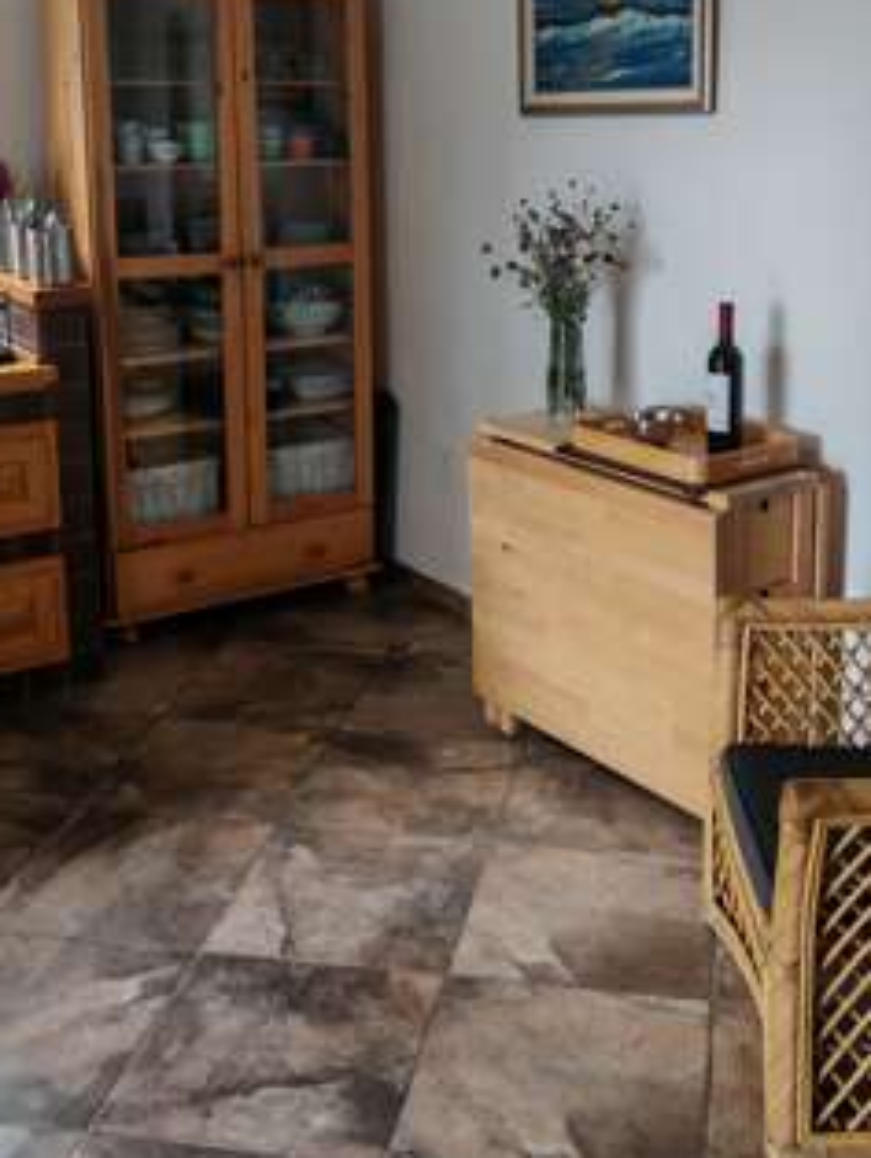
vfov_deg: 41.9
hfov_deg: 32.9
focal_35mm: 44
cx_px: 472
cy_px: 317
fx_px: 1474
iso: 200
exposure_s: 1/50
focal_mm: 5.52
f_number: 1.95
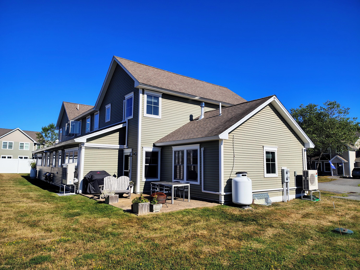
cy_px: 135
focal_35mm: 24
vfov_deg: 56.8
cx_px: 180
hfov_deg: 71.6
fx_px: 250
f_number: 1.8
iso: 100
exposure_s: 1/2247
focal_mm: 5.56
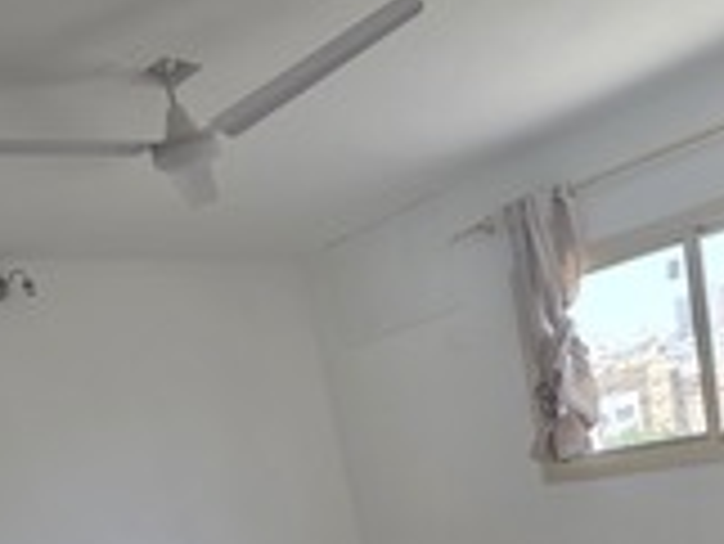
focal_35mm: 37
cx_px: 295
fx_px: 774
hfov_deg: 49.8
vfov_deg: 32.9
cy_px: 627
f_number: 1.9
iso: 50
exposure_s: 1/100
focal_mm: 2.2
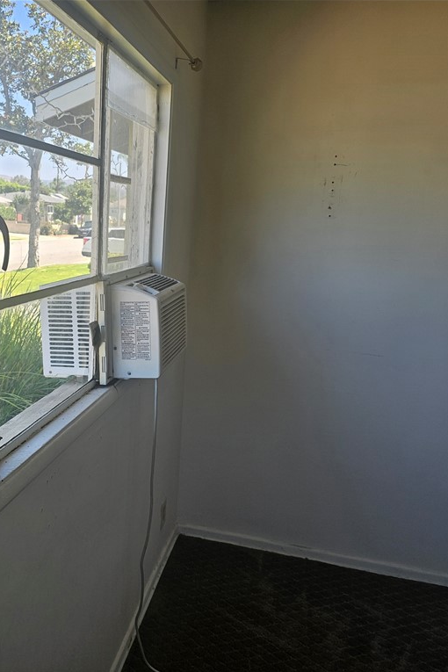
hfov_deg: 39.9
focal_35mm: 32
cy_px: 336
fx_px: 597
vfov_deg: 58.7
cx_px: 110
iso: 16
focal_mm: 6.3
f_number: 1.7
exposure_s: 1/120
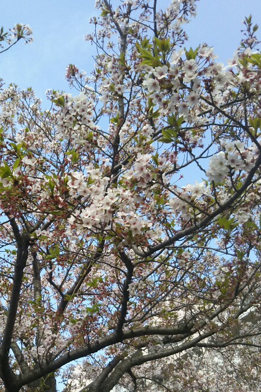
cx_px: 69
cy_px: 272
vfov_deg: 42.8
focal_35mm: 45
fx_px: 490
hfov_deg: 29.4
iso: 25
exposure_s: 1/418
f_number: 2.2
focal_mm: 4
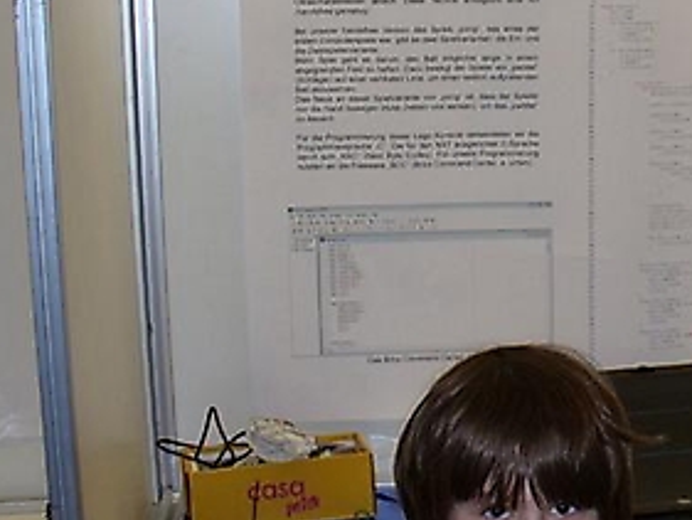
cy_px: 251
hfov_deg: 23.7
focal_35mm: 79
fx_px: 1580
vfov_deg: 18.7
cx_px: 690
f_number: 2.8
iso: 100
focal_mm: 6.1
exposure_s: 1/60
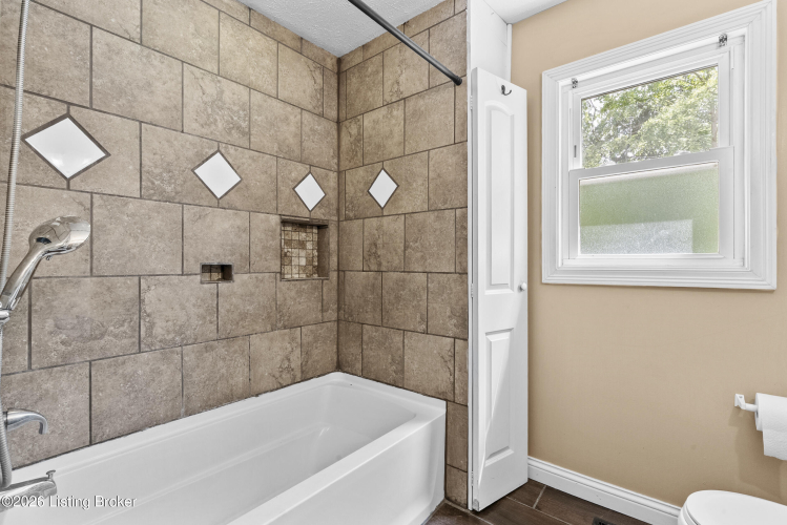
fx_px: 350
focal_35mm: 16
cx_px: 394
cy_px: 262
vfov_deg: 73.8
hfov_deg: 96.7
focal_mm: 16
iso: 800
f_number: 11
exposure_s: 1/3
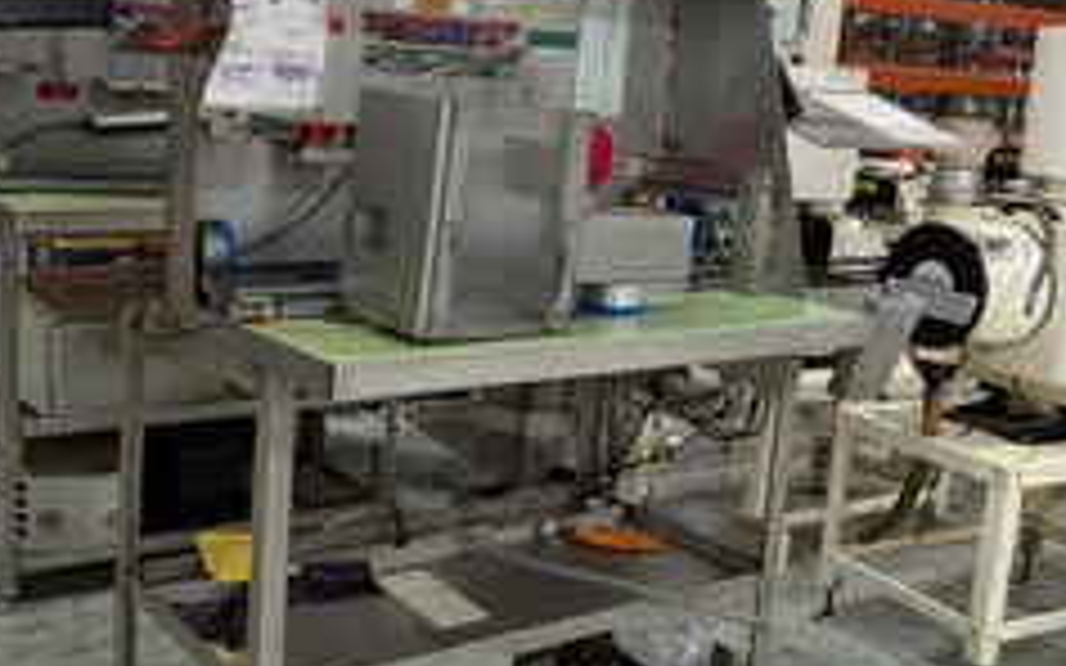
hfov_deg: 46.0
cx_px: 425
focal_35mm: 43
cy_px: 256
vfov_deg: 29.7
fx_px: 1249
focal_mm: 6.9
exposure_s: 1/647
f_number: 1.68
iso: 1479
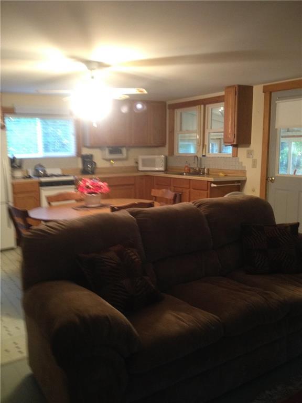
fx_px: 407
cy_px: 202
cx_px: 151
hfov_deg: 40.7
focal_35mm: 35
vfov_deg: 52.6
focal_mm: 4.28
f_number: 2.4
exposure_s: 1/20
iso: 200
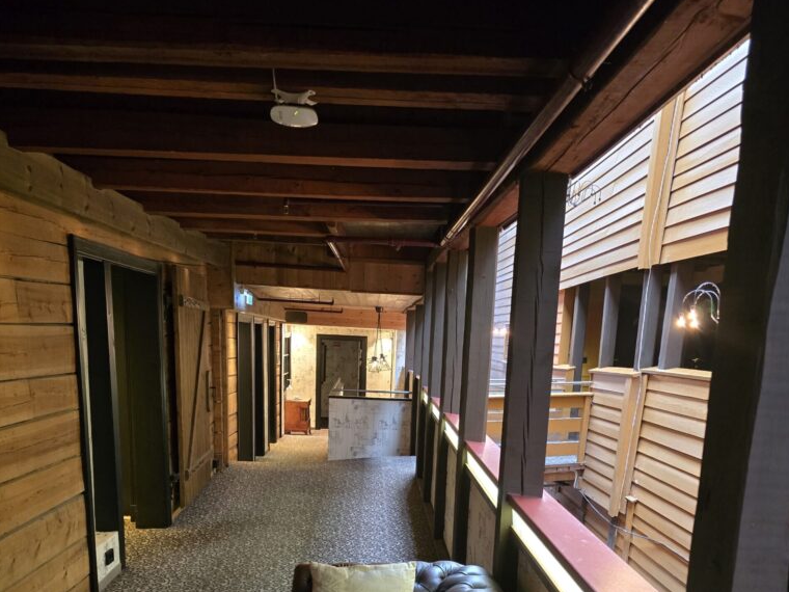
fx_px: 707
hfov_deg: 58.4
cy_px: 488
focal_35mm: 31
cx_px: 396
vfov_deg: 43.0
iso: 1250
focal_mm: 6.3
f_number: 1.7
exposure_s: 1/100
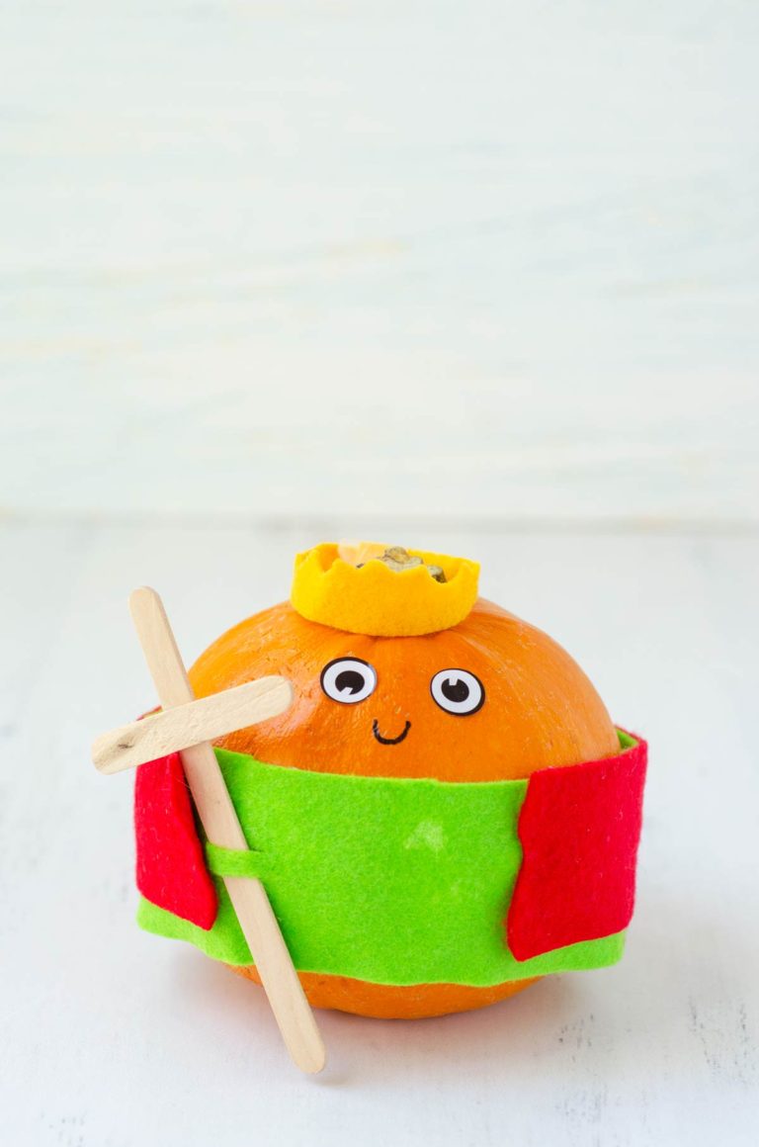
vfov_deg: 22.7
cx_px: 380
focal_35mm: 90
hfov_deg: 15.1
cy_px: 574
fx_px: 2860
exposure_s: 1/125
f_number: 5.6
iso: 320
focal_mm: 60
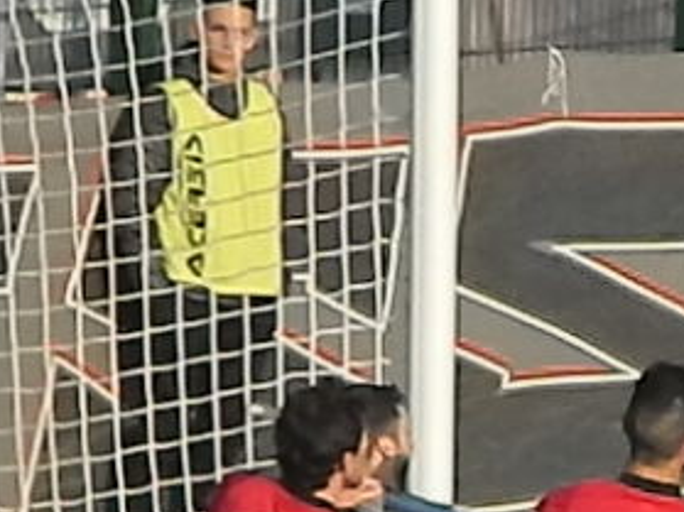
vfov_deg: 1.0
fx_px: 28639
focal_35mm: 1450
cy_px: 191
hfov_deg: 1.4
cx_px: 699
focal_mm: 71.2
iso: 400
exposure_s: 1/1000
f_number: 5.7
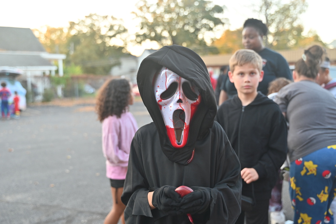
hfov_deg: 50.7
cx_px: 168
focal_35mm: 38
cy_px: 112
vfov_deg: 35.0
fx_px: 354
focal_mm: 38
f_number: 2.8
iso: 400
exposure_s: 1/200
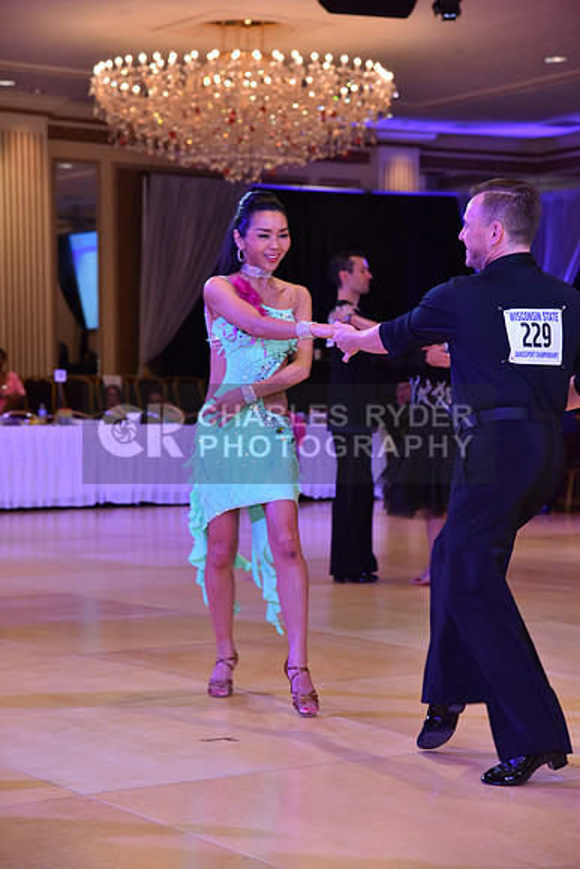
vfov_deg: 23.9
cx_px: 290
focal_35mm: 85
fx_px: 2053
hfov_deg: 16.1
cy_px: 434
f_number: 5
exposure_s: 1/250
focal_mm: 85
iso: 1600
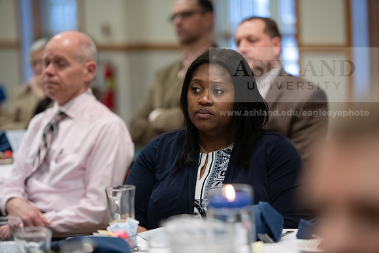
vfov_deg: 9.8
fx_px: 1474
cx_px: 190
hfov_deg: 14.7
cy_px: 126
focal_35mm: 140
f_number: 2.8
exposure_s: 1/200
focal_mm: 140
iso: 2000
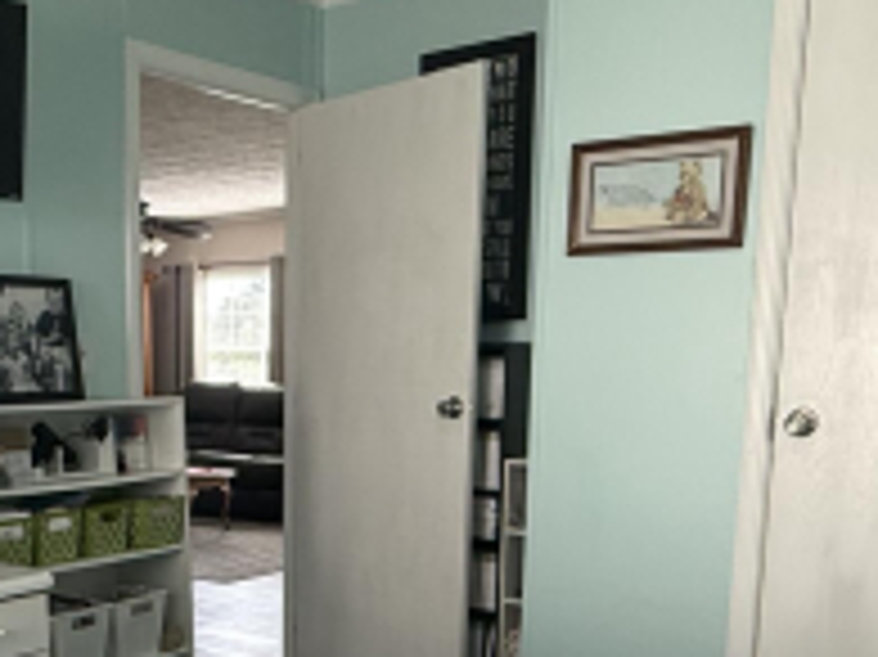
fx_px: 1217
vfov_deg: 29.0
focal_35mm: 48
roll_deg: -0.4
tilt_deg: -10.2
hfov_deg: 38.7
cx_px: 227
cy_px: 590
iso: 200
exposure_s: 1/120
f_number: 2.2
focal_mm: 2.22
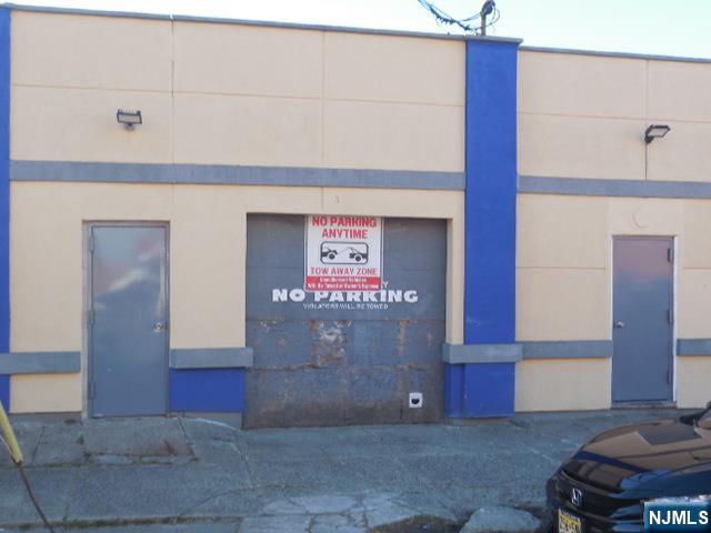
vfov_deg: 32.9
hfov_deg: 42.9
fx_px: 904
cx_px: 356
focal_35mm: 44
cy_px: 266
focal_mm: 7.8
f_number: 4.5
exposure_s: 1/160
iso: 125
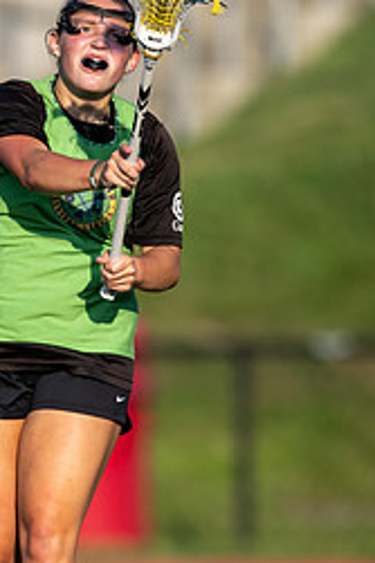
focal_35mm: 1278
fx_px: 19995
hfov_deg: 1.1
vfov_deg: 1.6
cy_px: 421
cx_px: 108
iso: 125
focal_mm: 400
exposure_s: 1/2000
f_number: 2.8
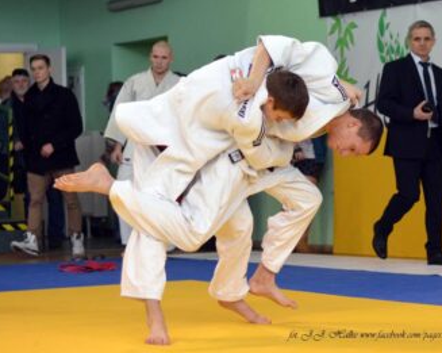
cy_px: 176
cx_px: 239
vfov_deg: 17.8
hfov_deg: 22.2
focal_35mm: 86
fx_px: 1124
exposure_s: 1/1000
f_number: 2.2
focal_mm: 50
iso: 1000
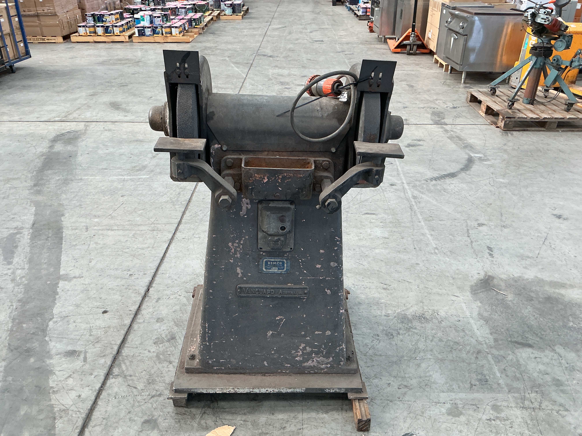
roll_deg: -0.3
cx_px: 291
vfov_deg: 48.2
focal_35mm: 29
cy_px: 218
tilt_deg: -28.6
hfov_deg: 61.7
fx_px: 488
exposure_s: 1/100
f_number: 1.8
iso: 64
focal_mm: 3
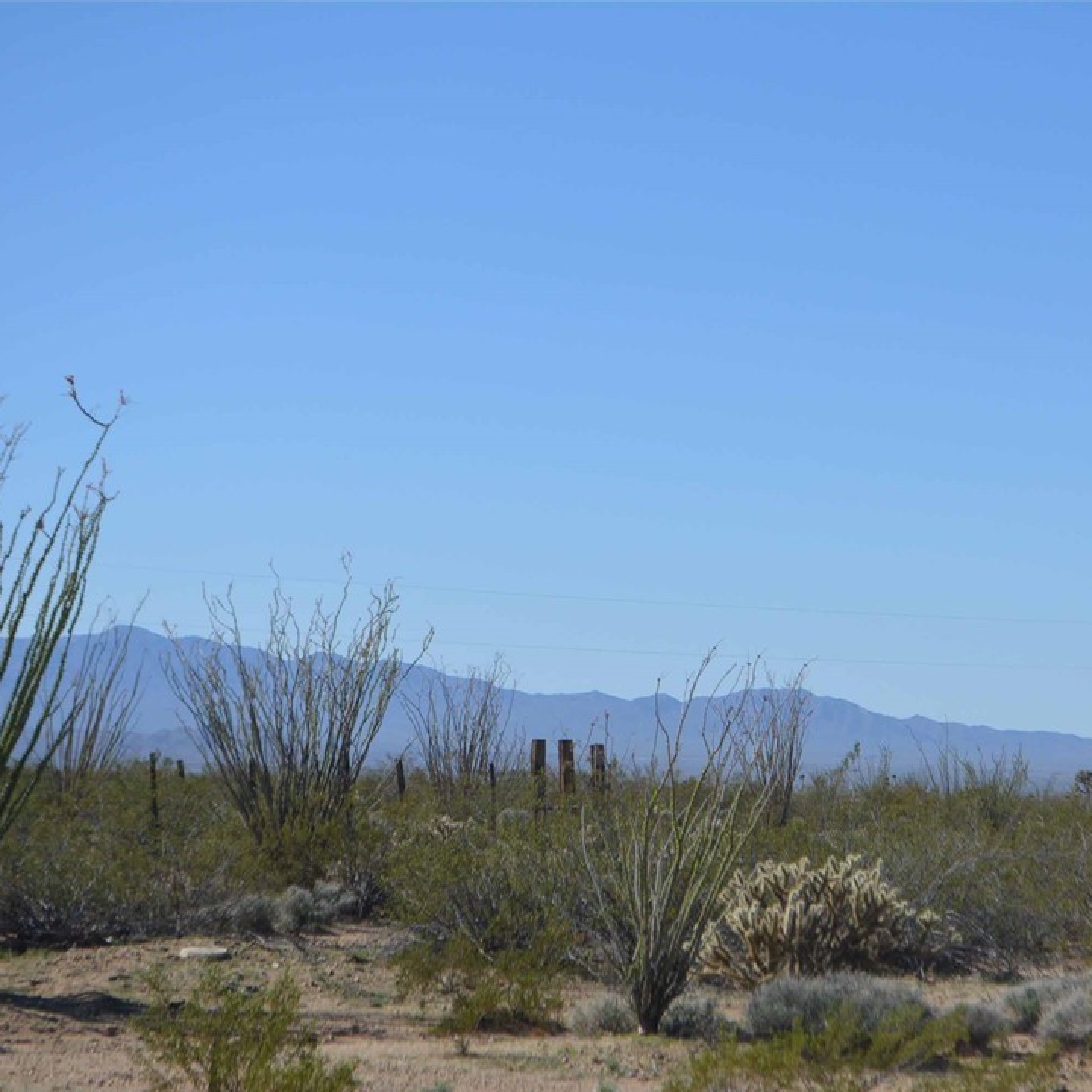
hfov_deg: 16.4
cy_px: 548
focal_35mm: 106
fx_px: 3770
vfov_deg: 16.5
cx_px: 780
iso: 400
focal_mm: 55
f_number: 8
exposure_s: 1/2000
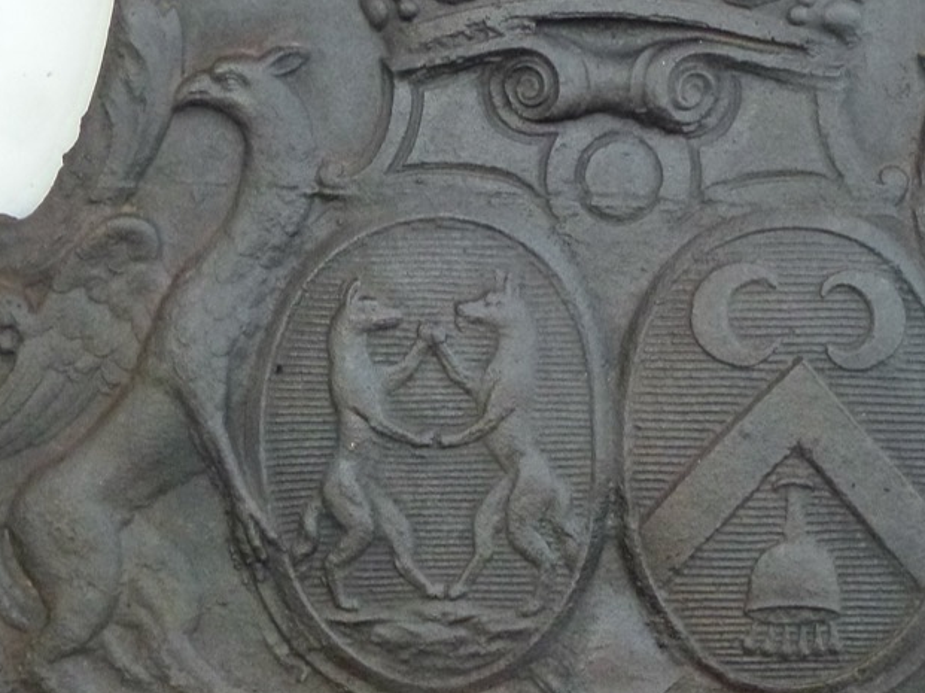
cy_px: 285
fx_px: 2323
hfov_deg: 22.4
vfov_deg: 16.9
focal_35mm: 87
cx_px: 597
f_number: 4
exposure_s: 1/80
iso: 320
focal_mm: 8
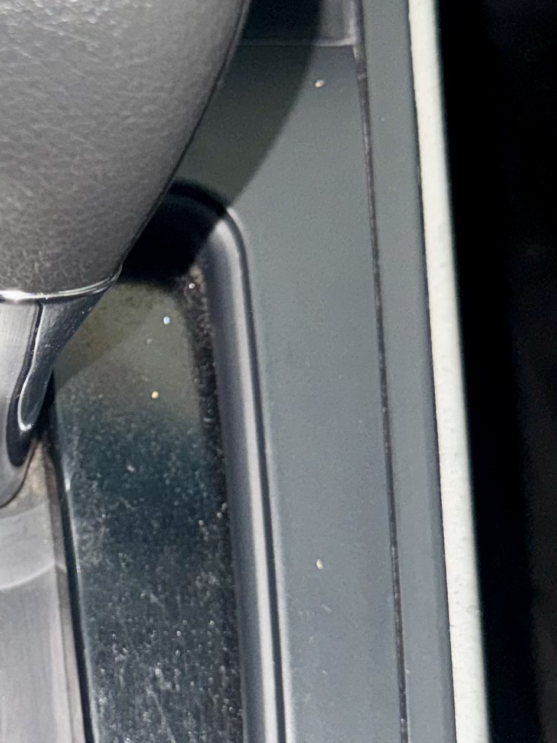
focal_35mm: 77
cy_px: 252
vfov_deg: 25.2
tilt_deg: -52.2
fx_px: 1652
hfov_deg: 18.5
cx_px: -25
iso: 80
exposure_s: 1/8
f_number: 1.78
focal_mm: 6.76
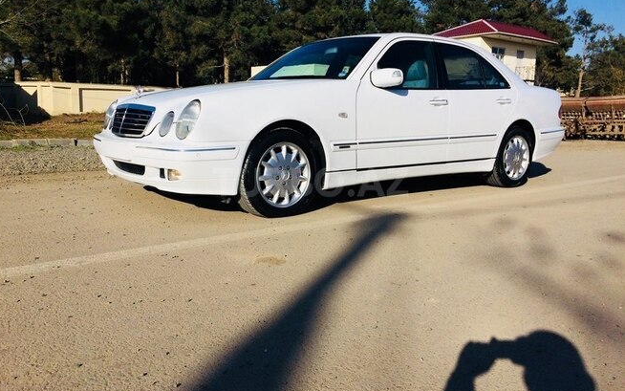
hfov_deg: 61.2
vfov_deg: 40.6
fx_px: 528
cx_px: 311
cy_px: 182
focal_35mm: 31
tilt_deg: -6.0
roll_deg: -1.0
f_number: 2.2
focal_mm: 4.15
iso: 40
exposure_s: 1/5128
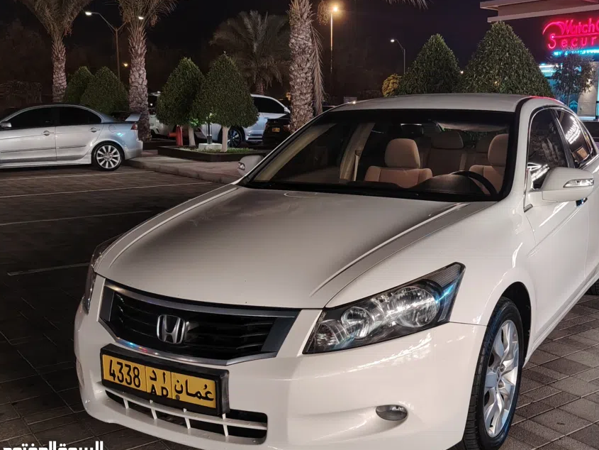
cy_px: 236
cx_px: 346
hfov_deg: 46.6
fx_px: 692
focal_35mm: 40
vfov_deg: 36.0
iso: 2347
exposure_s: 1/20
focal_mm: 5.25
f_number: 1.75
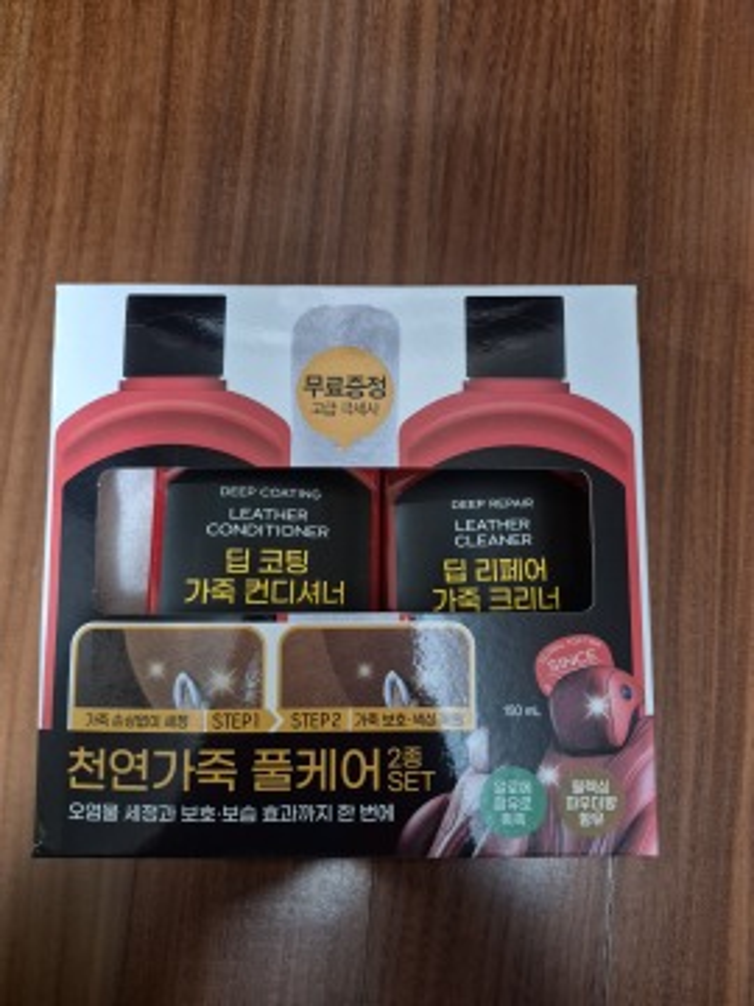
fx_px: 668
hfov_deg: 58.9
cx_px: 377
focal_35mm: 23
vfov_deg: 73.9
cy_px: 503
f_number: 1.8
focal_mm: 5.4
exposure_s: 1/60
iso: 1600
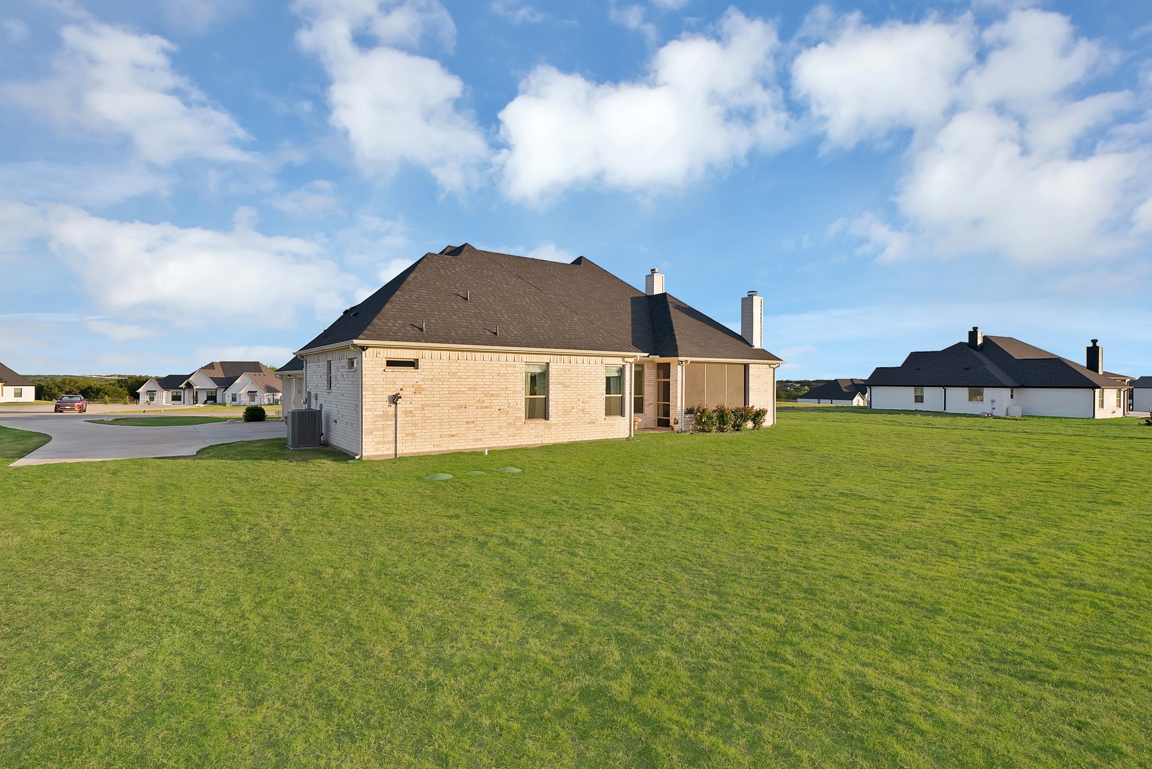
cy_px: 384
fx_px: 512
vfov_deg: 73.8
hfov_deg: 96.7
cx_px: 576
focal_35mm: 16
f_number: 9
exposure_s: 1/200
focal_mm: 16
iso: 640
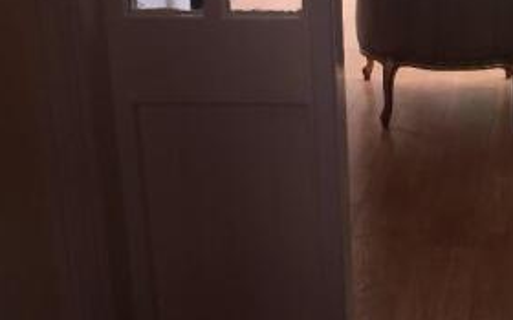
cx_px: 525
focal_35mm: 64
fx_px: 895
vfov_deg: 19.8
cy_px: 6
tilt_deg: -14.0
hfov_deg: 29.6
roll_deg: -0.3
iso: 50
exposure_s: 1/120
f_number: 2.2
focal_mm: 4.15
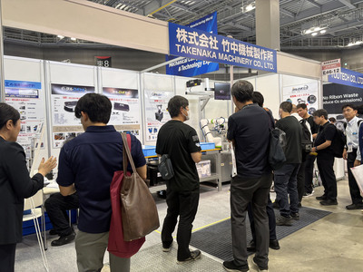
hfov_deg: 67.3
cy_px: 136
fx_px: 273
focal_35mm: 26
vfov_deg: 53.1
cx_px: 182
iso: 64
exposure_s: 1/50
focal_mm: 5.96
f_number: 1.6
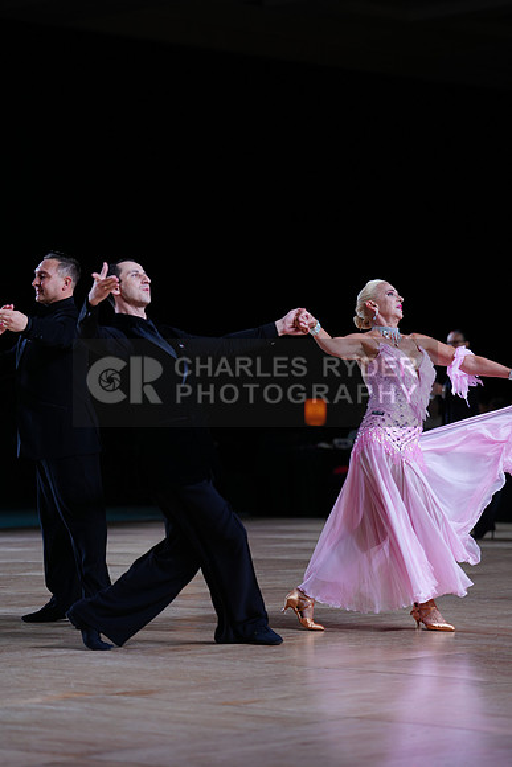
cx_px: 256
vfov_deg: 17.9
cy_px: 384
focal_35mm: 114
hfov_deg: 12.0
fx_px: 2430
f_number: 2.8
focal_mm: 114
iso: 320
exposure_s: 1/500
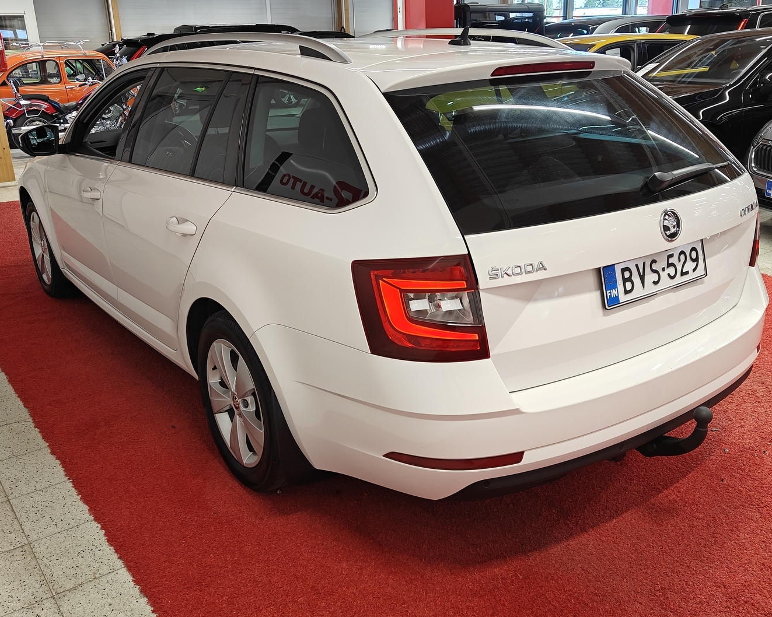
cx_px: 407
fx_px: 777
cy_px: 304
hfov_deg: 52.8
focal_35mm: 34
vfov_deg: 43.3
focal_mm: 5.59
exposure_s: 1/100
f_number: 1.8
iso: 64
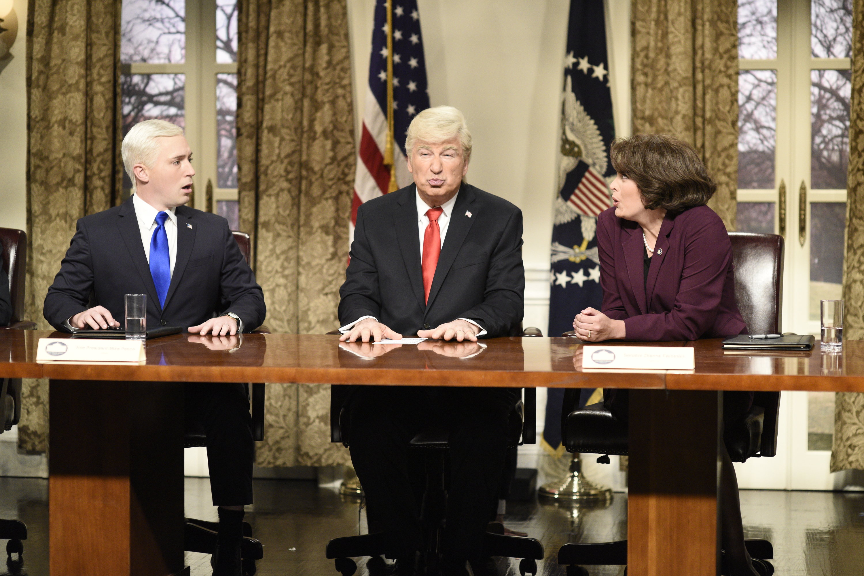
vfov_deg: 16.1
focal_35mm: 85
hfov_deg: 23.9
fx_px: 2040
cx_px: 432
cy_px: 288
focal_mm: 85
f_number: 3.2
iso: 3200
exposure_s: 1/200
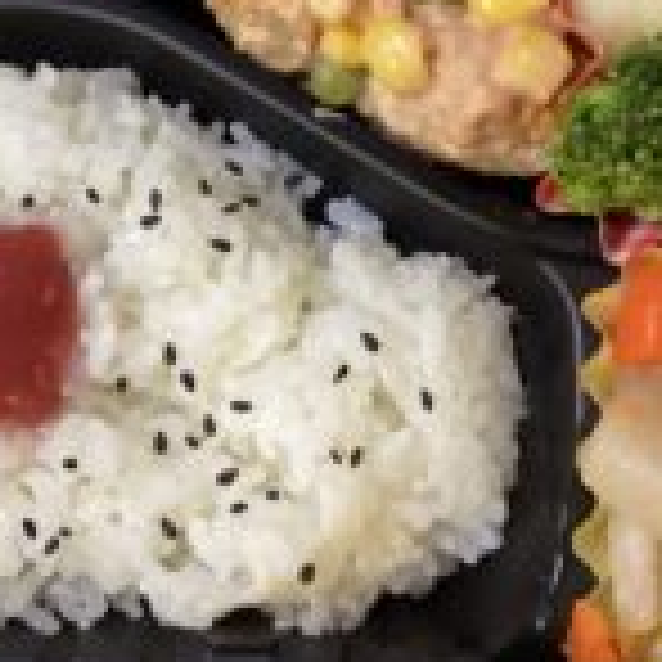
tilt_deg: -76.0
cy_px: 128
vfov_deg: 24.3
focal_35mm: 70
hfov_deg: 24.6
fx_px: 1515
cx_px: 263
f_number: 2.4
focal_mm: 3.3
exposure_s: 1/60
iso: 250
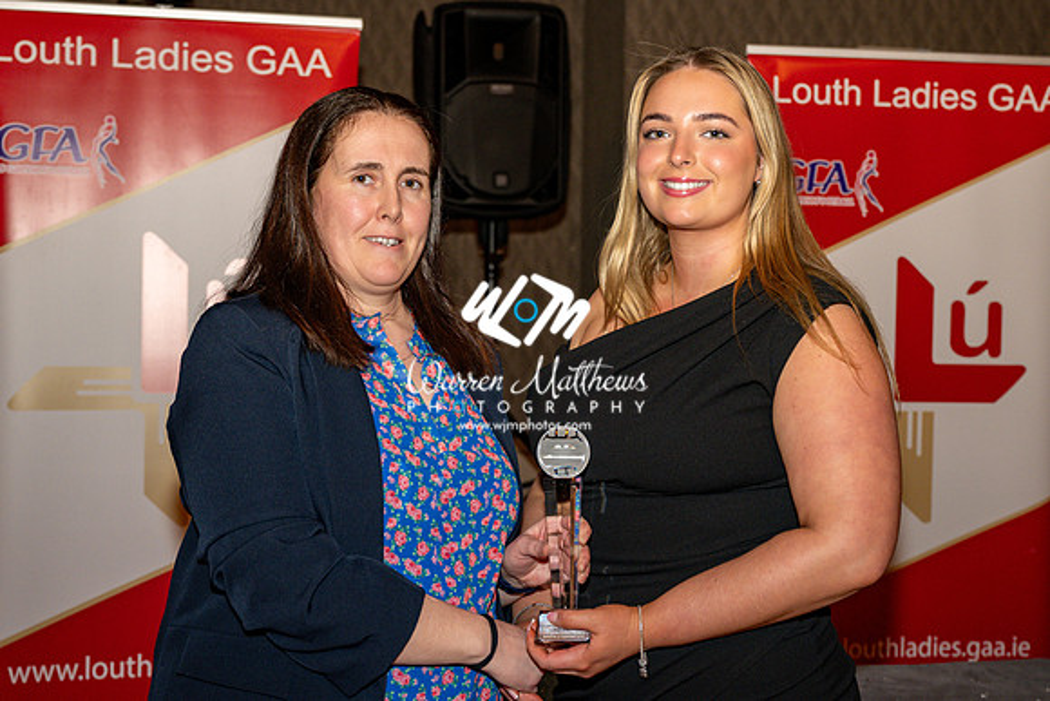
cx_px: 596
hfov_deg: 35.3
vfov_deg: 24.0
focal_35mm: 56
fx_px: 1648
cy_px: 332
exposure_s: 1/125
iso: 500
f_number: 4
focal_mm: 44
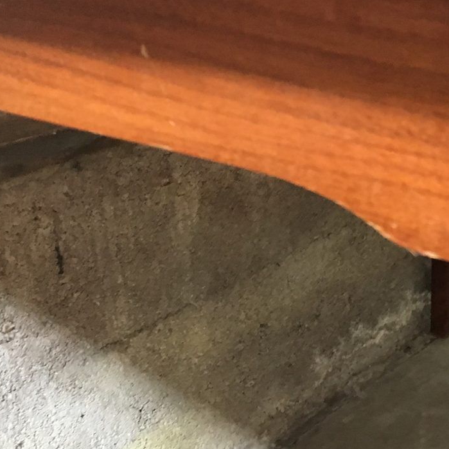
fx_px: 969
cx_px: 365
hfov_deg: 25.6
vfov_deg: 26.1
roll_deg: -0.6
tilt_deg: -19.3
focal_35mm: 66
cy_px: 227
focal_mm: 4.15
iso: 200
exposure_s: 1/25
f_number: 2.2
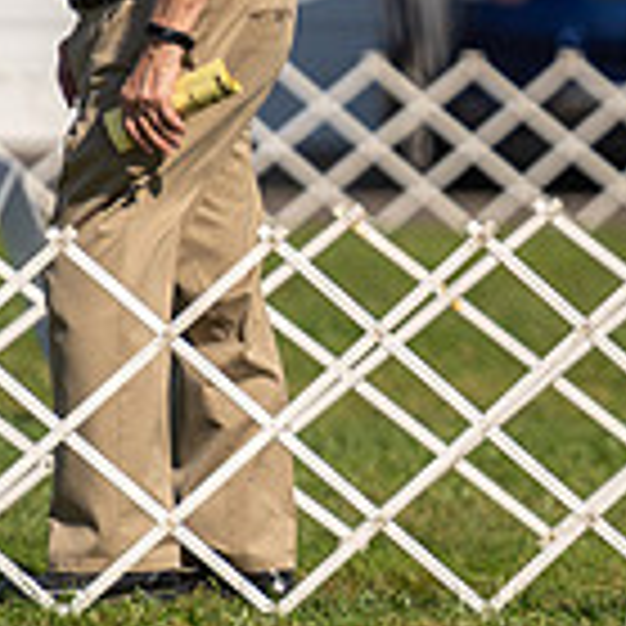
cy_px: -45
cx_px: 1209
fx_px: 16941
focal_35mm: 828
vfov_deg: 2.1
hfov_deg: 2.1
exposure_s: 1/3200
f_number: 3.2
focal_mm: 200
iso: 200
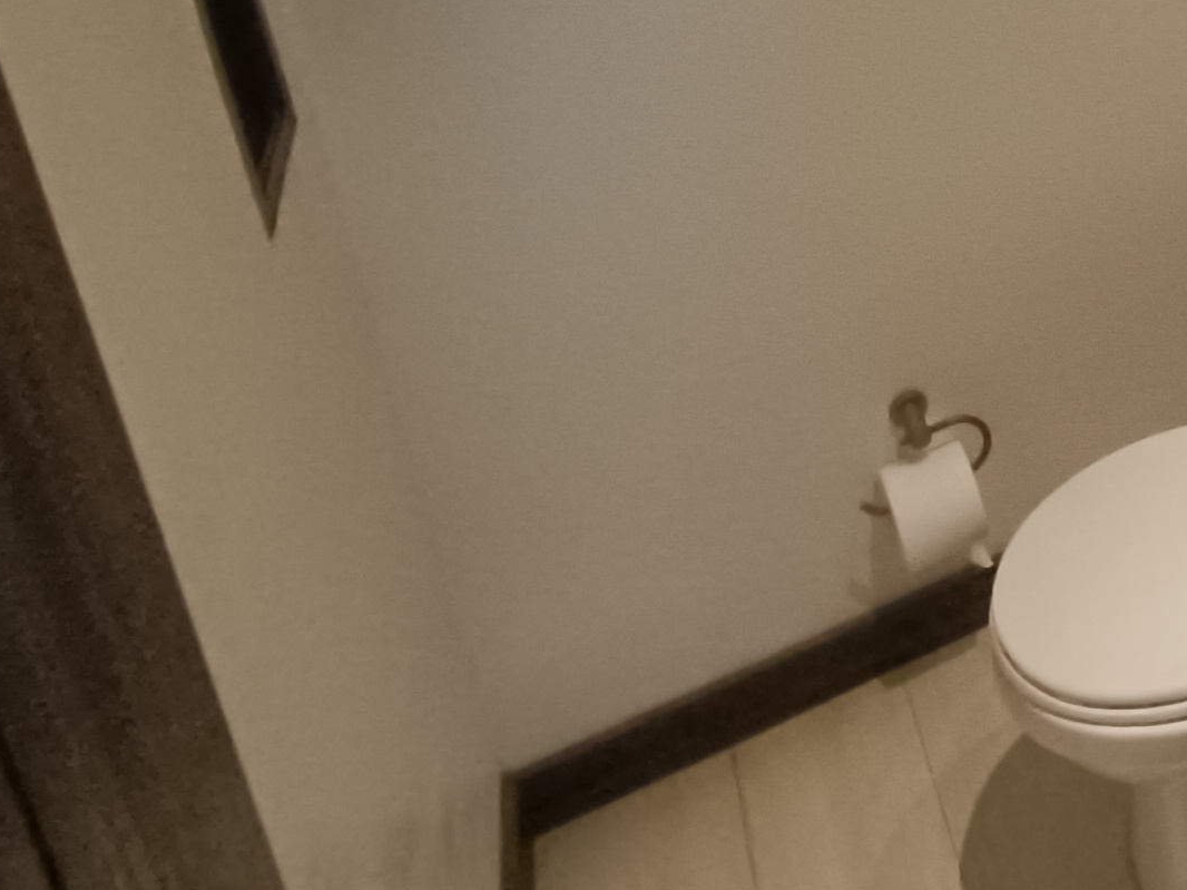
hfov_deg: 32.5
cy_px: -302
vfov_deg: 25.2
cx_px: 1410
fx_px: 1680
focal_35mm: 49
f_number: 2.2
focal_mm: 1.66
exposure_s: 1/60
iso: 556
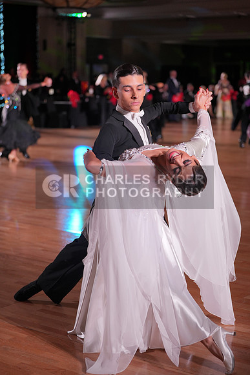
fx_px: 729
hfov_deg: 19.5
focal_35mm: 70
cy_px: 188
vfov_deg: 28.8
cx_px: 125
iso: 800
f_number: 2.8
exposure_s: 1/400
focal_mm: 70
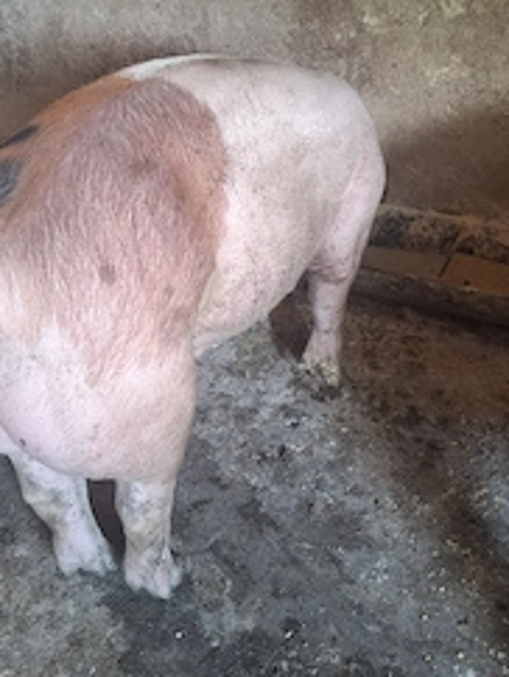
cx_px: 257
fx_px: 744
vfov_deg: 48.3
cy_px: 238
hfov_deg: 37.8
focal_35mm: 38
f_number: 1.8
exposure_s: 1/33
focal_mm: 5.54
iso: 250
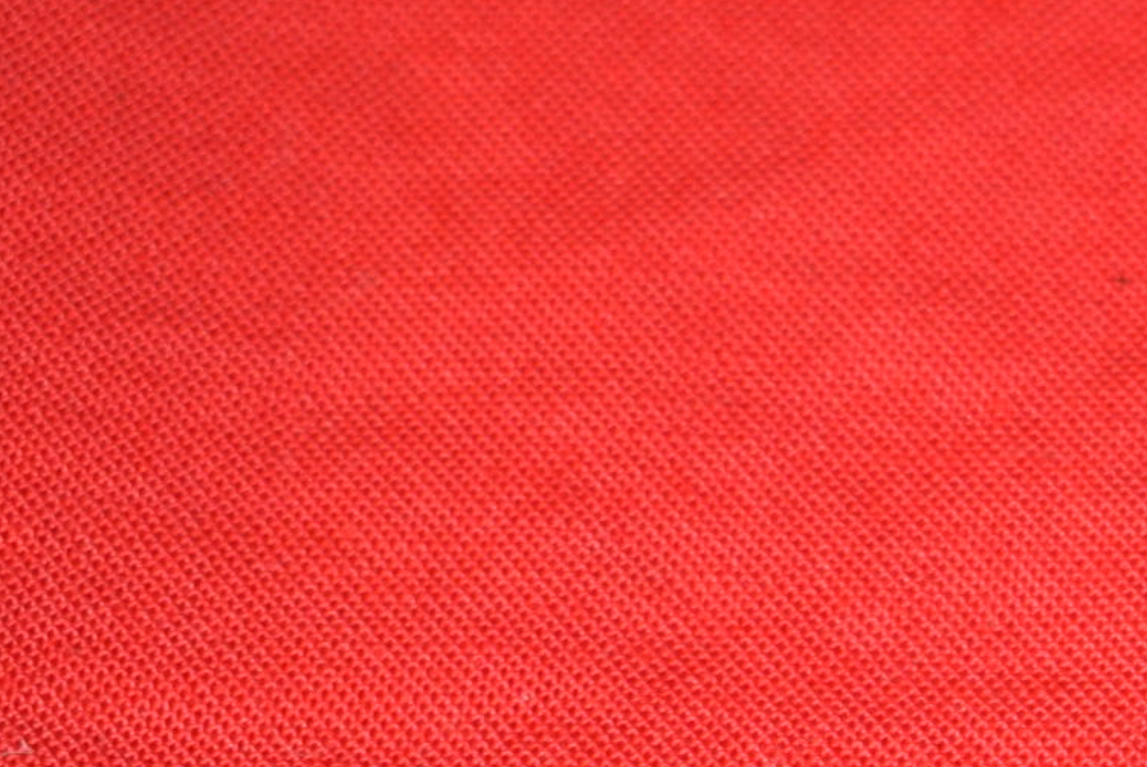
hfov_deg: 8.7
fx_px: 7238
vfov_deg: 6.0
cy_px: 1047
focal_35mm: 227
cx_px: 1999
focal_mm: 38
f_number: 5.6
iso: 400
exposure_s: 1/30
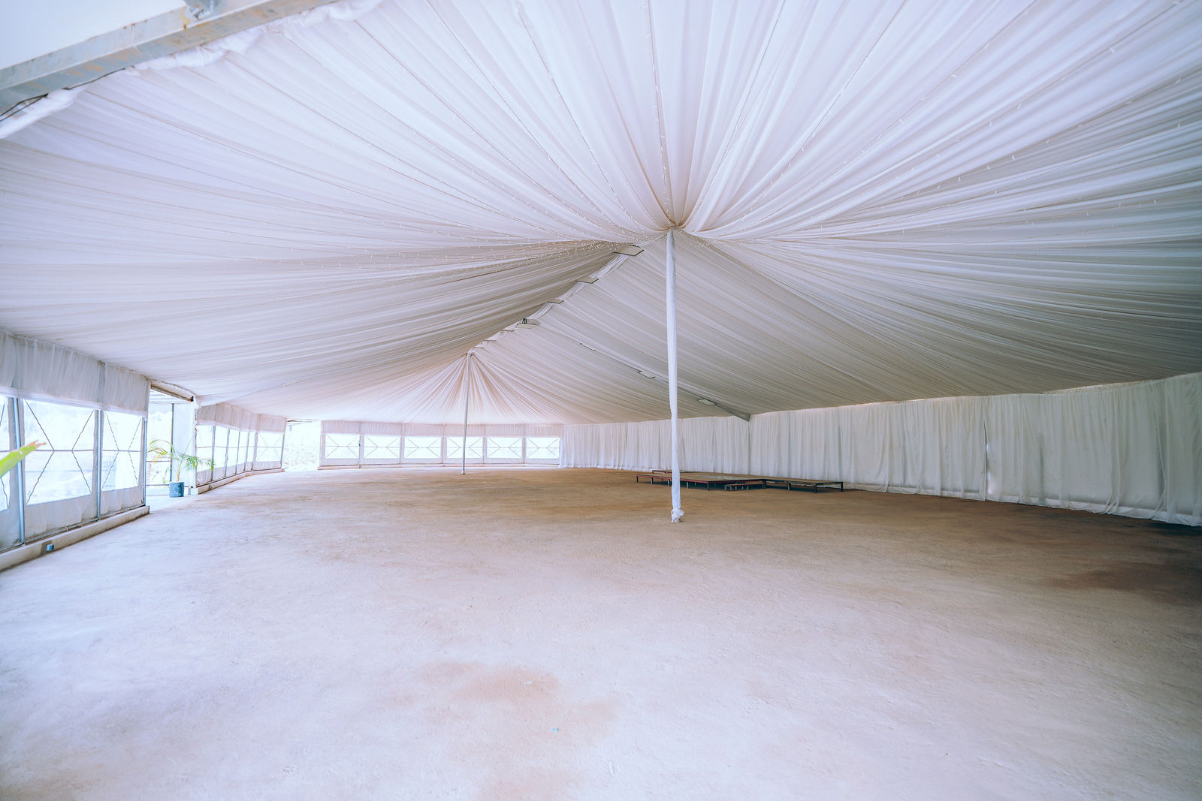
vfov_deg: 73.8
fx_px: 534
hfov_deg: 96.7
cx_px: 601
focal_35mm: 16
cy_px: 400
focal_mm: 16
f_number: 2.8
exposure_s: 1/80
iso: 200
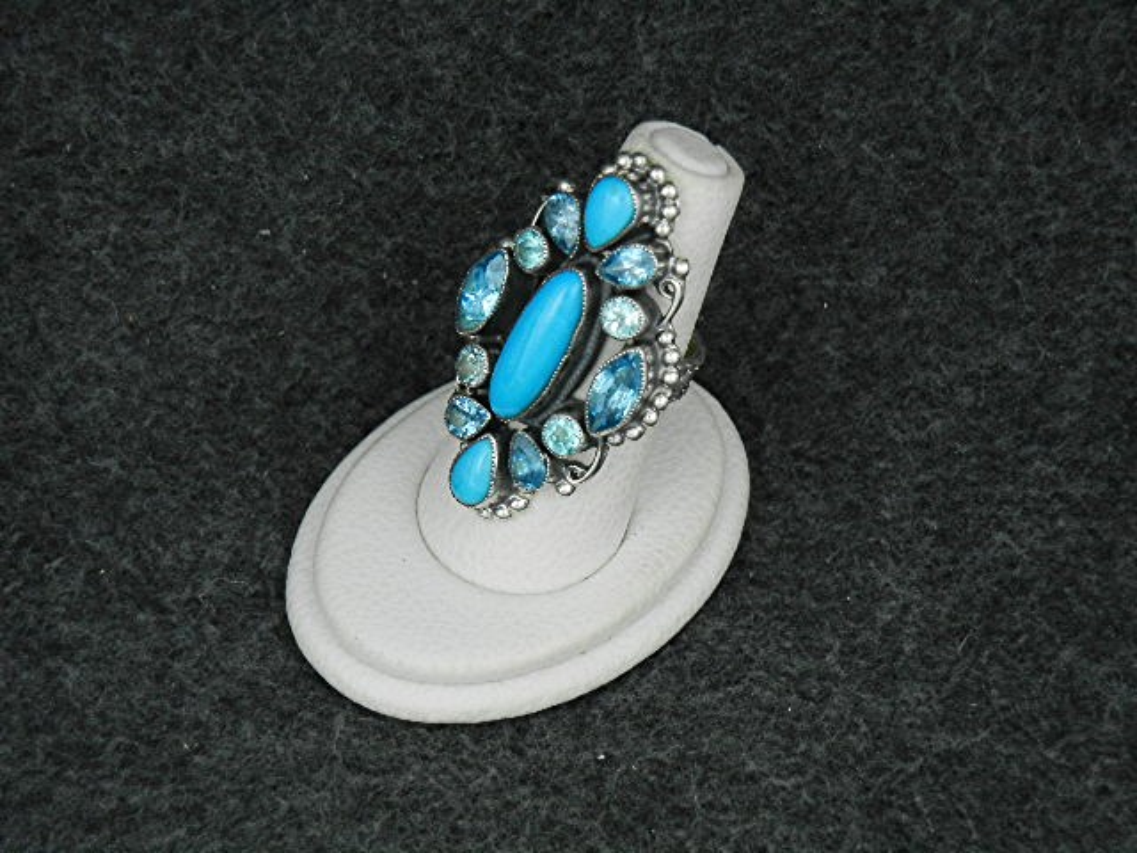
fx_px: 3350
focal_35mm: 102
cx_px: 568
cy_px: 426
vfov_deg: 14.5
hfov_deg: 19.3
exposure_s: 1/5.4
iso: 200
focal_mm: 18.3
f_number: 4.5
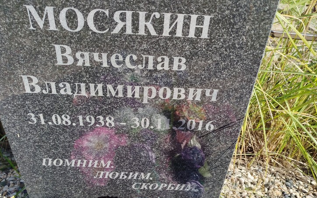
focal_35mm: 28
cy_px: 115
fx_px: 242
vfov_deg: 44.4
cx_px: 154
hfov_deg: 66.5
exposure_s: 1/693
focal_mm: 5.31
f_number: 1.7
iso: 50
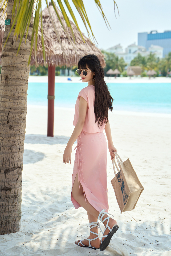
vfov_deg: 27.7
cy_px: 128
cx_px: 86
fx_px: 520
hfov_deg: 18.7
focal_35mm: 73
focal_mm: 73
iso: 100
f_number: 4
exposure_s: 1/500
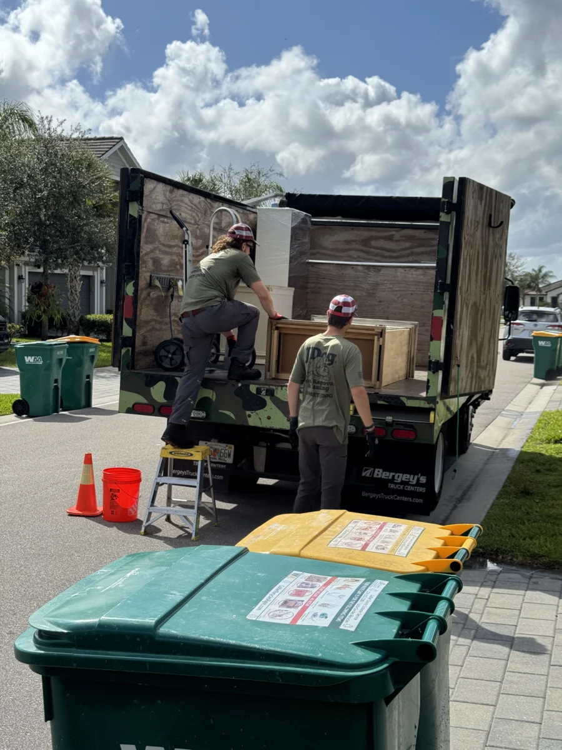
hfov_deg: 30.3
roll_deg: -0.8
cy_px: 375
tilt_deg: -5.1
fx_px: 1039
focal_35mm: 48
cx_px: 281
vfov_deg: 39.7
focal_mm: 6.76
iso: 64
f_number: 1.78
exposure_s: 1/7092
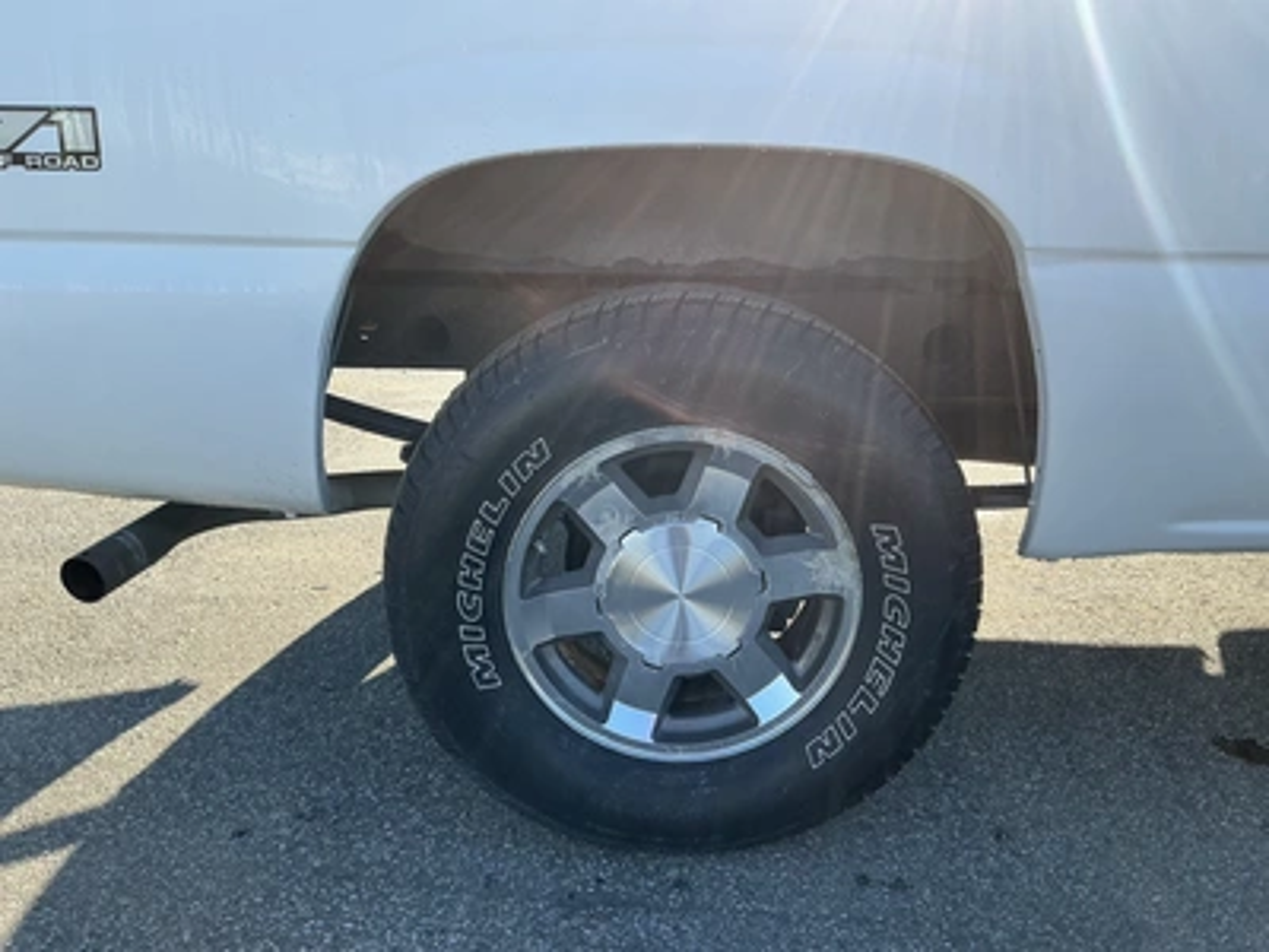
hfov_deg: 63.4
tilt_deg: -18.5
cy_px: 476
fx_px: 1026
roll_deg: +1.1
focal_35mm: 28
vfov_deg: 49.7
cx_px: 634
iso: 25
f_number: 1.8
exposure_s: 1/606
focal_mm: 3
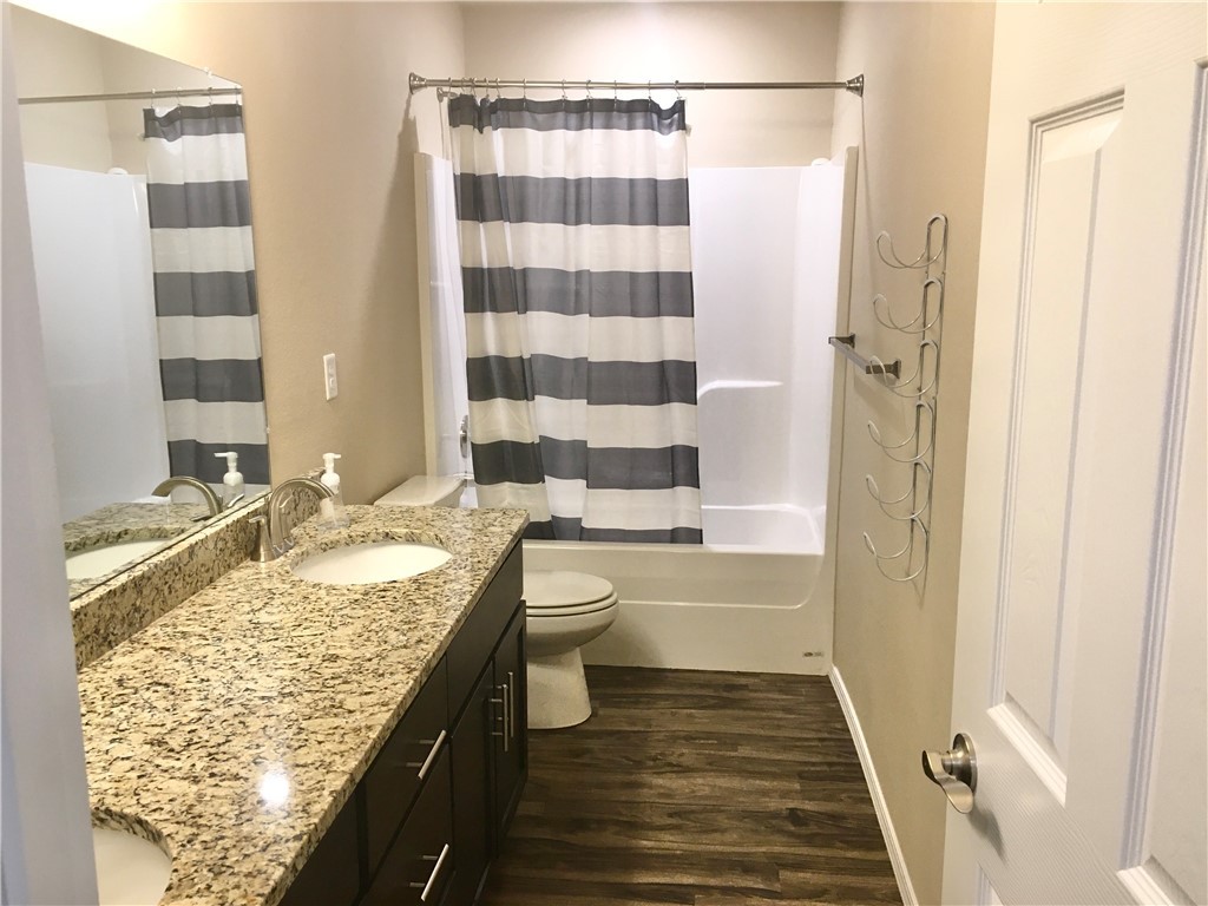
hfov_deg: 61.7
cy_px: 453
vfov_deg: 48.2
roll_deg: -0.1
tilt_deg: -10.7
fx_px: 1012
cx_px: 604
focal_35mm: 29
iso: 80
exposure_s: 1/30
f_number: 2.2
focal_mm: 4.15
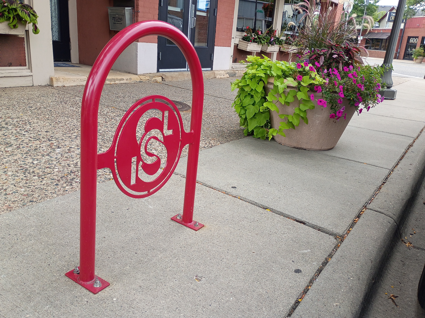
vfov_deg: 48.2
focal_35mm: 29
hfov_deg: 61.7
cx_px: 212
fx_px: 356
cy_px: 159
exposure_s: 1/128
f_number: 1.8
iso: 100
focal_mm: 4.27
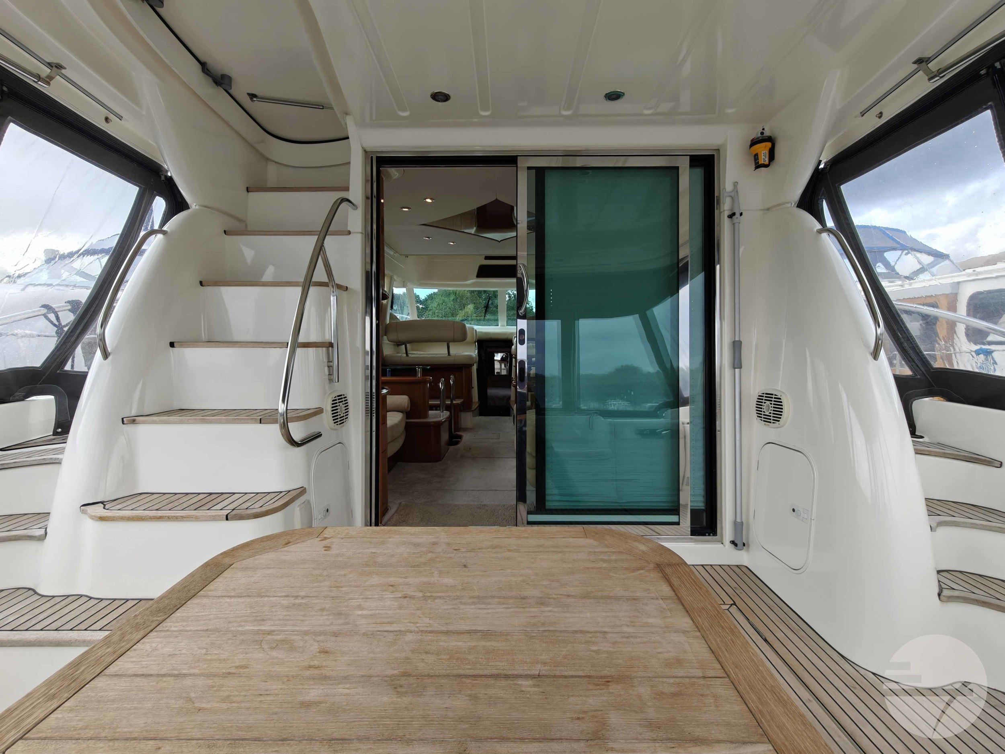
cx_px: 502
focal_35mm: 15
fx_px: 435
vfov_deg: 81.7
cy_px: 377
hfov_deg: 98.2
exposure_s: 1/126
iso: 160
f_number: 2
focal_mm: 2.3
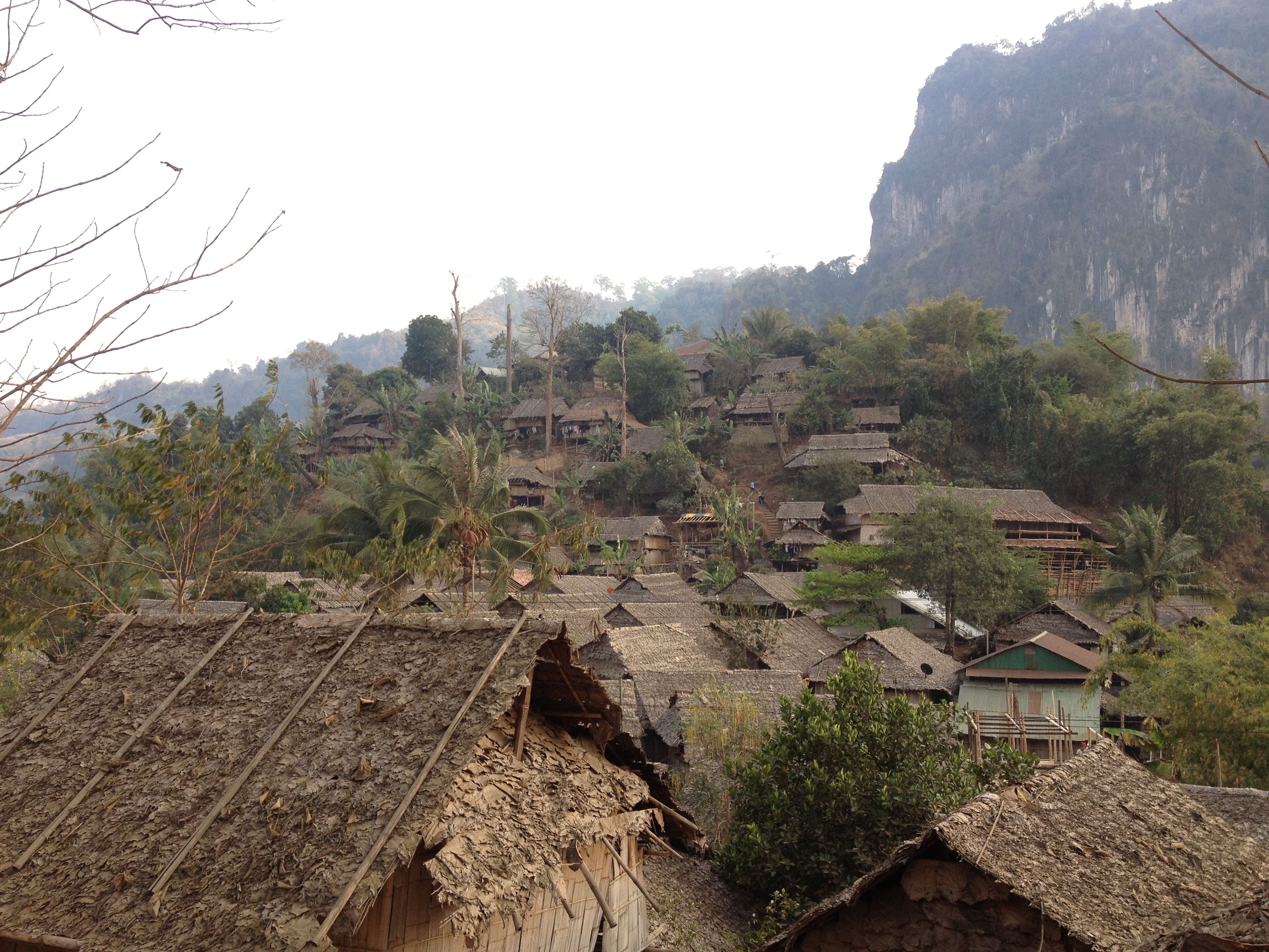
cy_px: 476
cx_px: 634
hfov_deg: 52.6
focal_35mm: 35
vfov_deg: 40.7
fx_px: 1283
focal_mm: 4.28
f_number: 2.4
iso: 50
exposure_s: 1/195
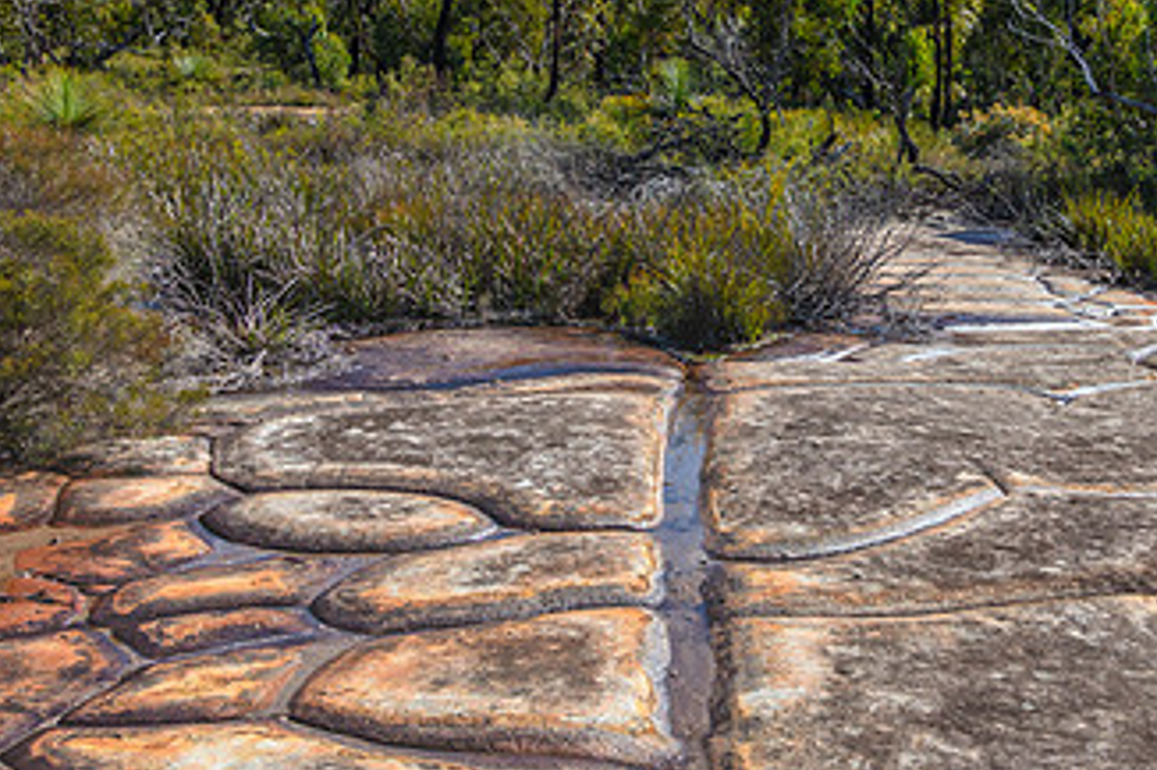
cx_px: 774
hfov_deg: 40.6
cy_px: 145
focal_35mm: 48
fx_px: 1542
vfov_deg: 27.4
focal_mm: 18
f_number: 7.1
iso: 250
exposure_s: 1/1000
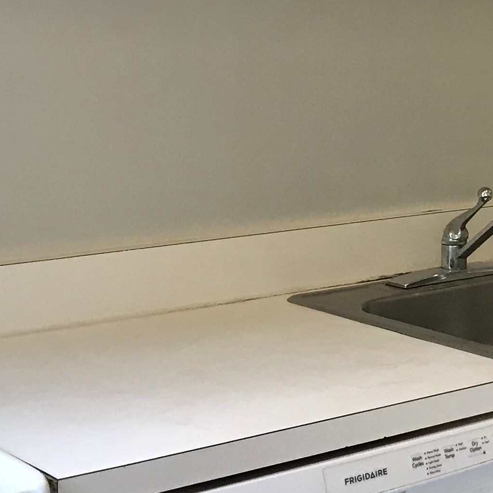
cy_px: 173
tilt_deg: -6.2
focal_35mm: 97
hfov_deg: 17.3
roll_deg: -0.2
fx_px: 1563
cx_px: 538
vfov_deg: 17.9
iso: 20
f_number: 1.8
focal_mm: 3.99
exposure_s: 1/30
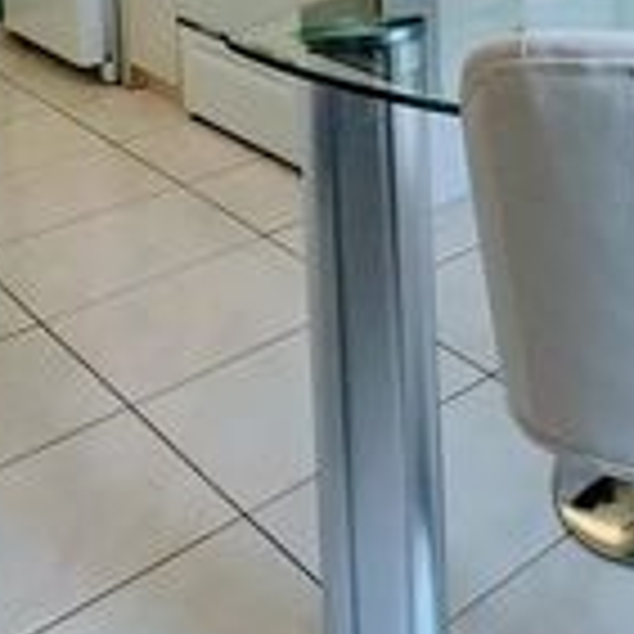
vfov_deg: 26.7
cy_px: -229
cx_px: 868
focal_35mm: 52
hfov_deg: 26.6
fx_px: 1078
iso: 50
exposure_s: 1/120
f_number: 1.9
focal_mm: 2.2
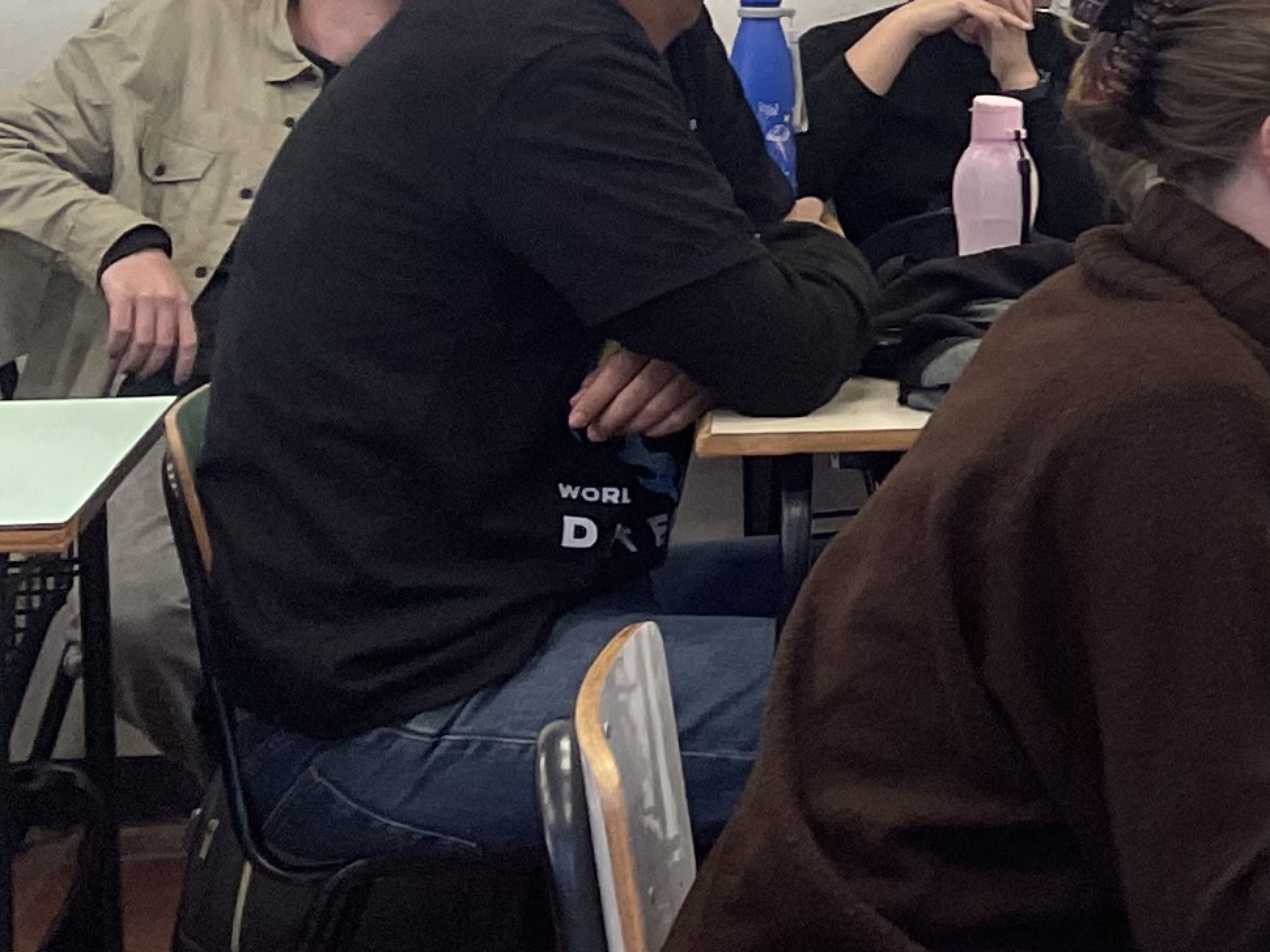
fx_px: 3962
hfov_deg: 14.8
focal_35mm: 108
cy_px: -24
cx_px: 2564
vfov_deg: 13.5
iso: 80
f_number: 1.6
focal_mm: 4.2
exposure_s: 1/120
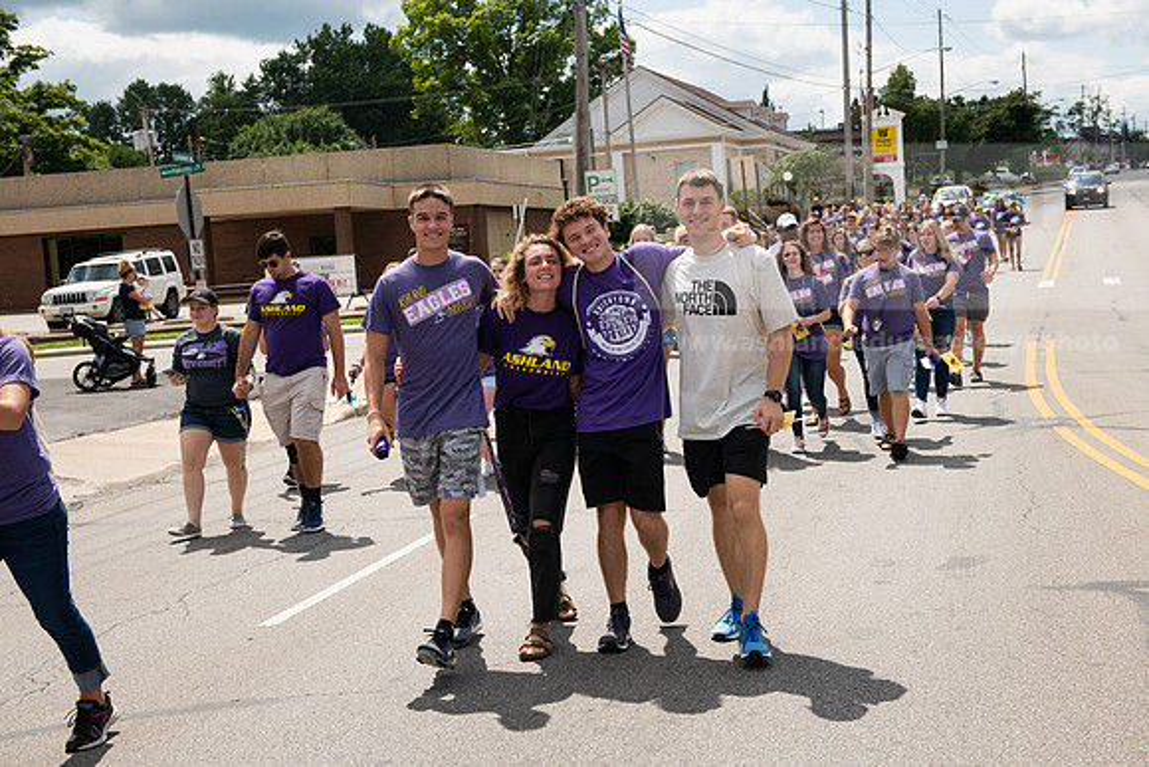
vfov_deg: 27.0
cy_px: 384
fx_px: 1596
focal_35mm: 50
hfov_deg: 39.6
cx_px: 574
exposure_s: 1/800
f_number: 6.3
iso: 250
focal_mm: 50
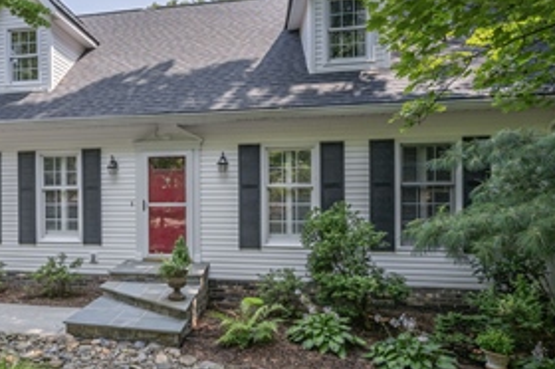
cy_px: 191
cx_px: 165
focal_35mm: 25
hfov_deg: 68.5
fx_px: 385
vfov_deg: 51.2
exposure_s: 1/500
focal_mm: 14
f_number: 7.1
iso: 320
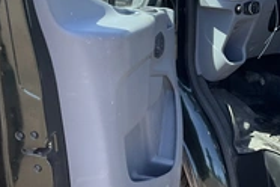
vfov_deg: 20.8
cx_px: 241
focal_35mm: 65
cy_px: 56
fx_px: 506
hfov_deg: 29.9
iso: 25
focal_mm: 3
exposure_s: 1/270
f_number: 1.8
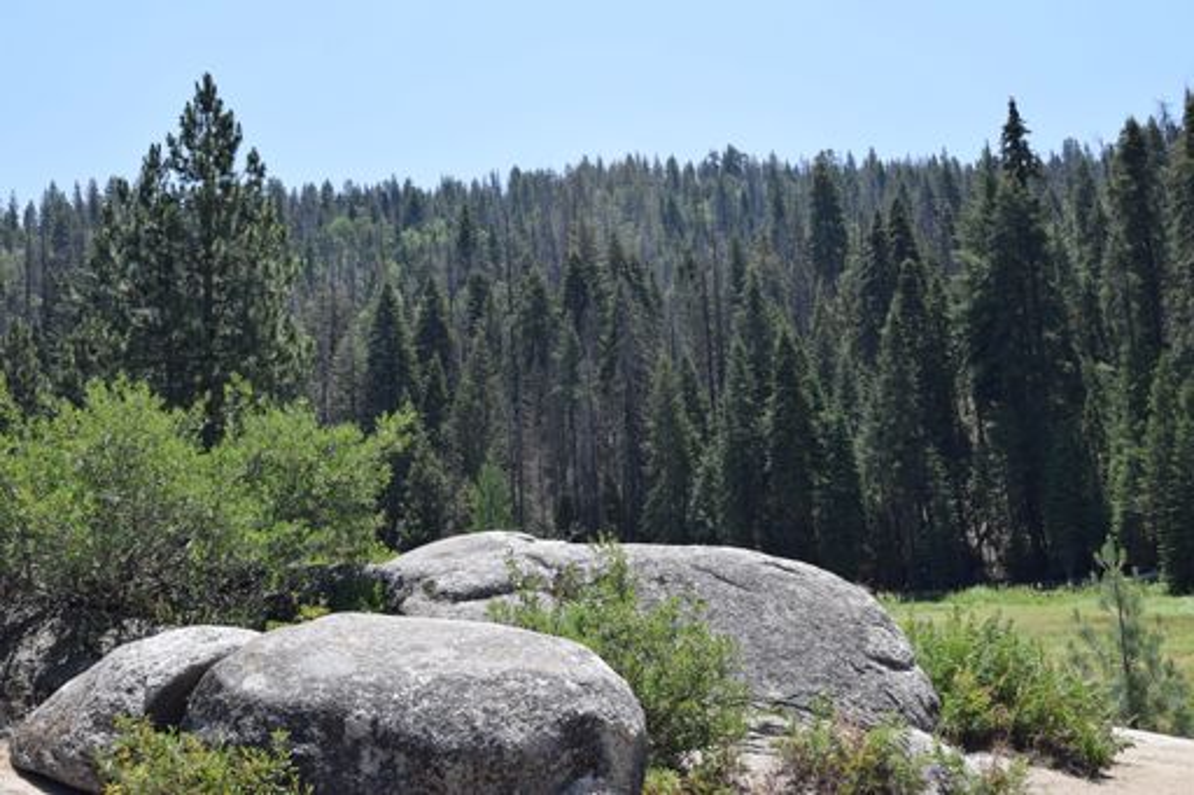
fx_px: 1194
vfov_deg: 36.8
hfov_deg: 53.1
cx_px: 597
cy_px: 398
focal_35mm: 36
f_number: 9
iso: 200
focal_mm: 24
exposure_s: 1/320
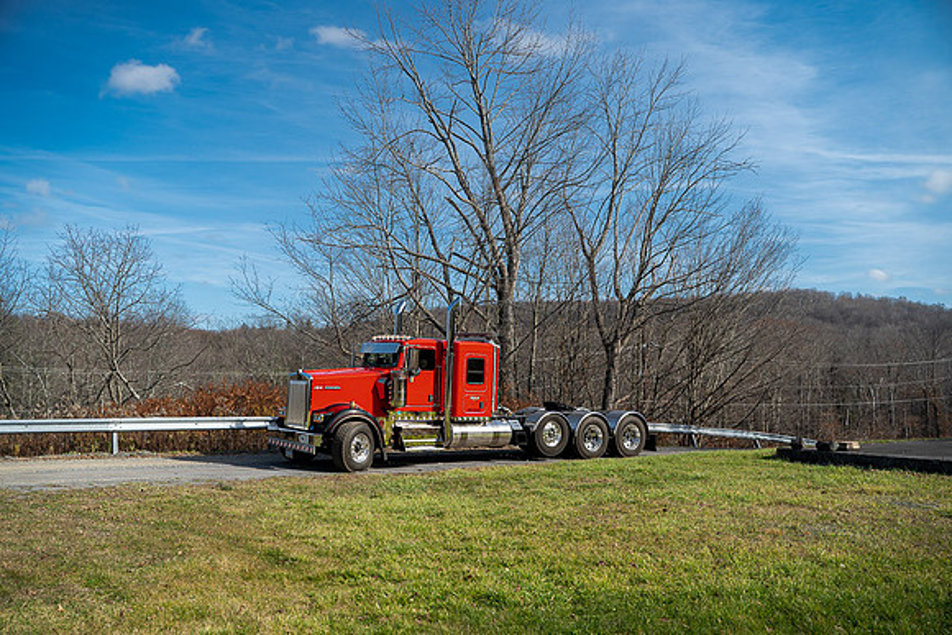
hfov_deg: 54.4
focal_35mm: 35
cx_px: 476
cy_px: 318
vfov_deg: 37.9
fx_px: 926
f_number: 3.2
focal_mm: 35
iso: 100
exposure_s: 1/80
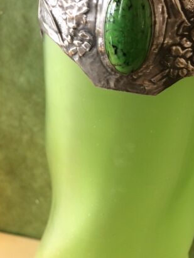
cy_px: 98
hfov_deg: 31.6
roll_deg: -6.9
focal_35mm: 45
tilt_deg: -29.0
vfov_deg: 41.8
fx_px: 336
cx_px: 146
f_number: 2.2
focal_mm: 4.15
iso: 125
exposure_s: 1/33
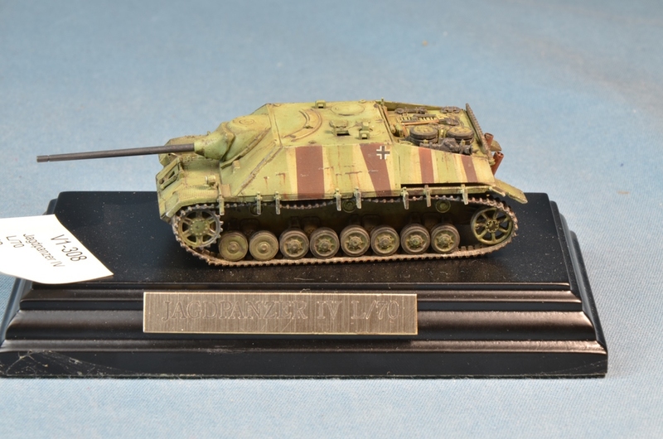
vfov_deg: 8.7
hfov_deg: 13.1
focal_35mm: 158
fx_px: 2895
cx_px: 332
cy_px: 220
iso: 200
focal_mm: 105
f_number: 20
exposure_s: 1/1.6
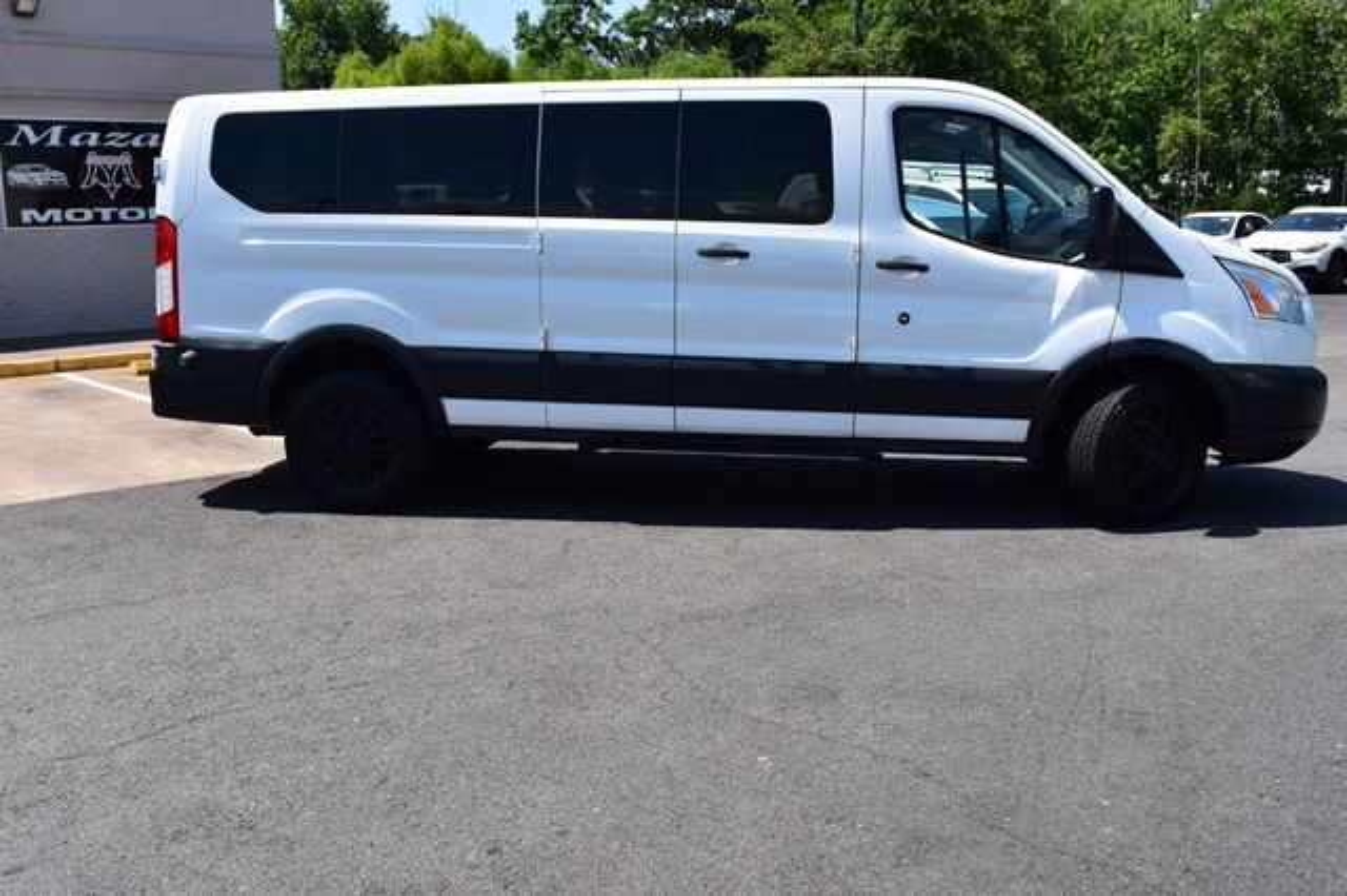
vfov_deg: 38.3
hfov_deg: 55.1
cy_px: 448
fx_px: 1290
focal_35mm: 34
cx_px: 674
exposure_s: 1/500
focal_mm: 23
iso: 360
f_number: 11
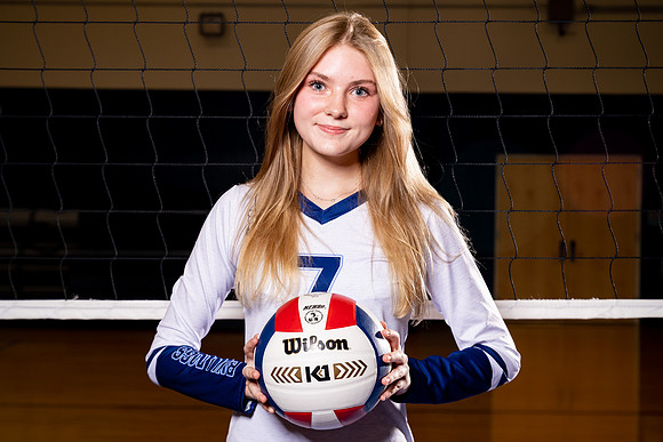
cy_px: 234
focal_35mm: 77
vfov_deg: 17.7
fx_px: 1419
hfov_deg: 26.3
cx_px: 311
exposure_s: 1/125
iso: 250
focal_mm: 68
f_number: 5.6
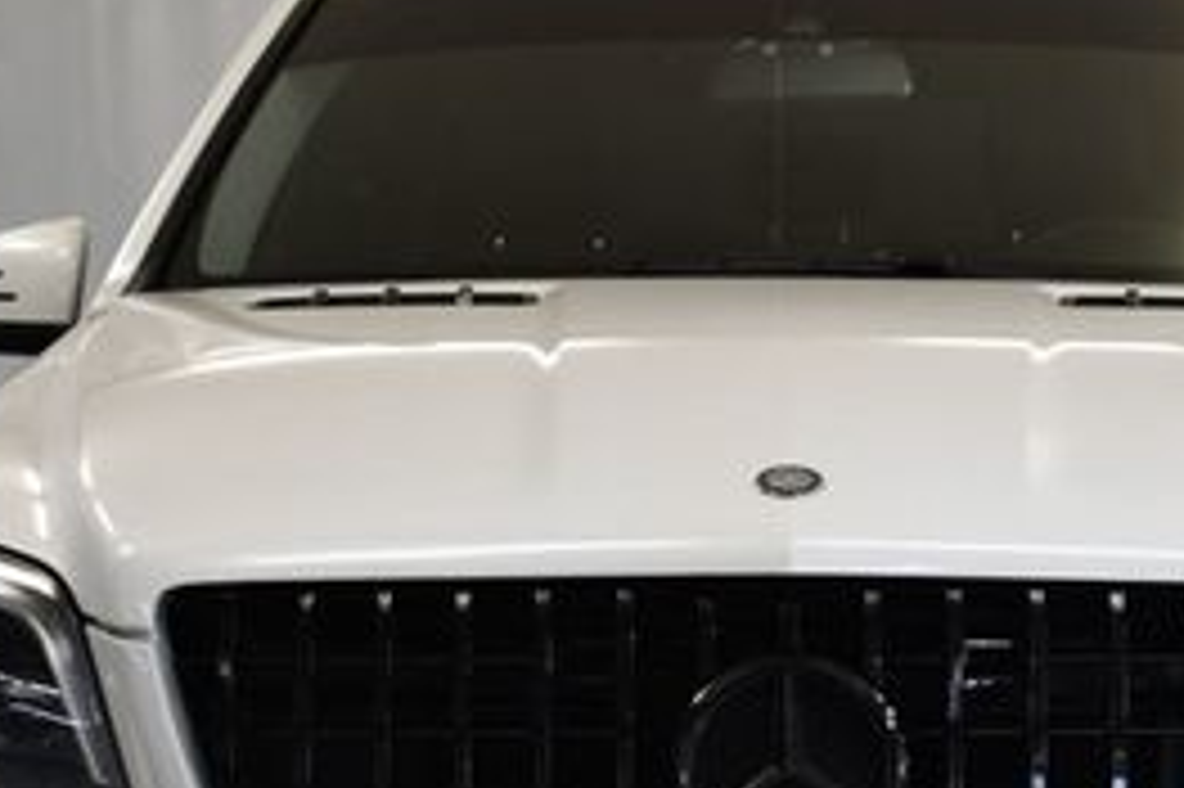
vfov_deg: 11.6
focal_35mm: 117
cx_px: 797
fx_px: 3845
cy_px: 698
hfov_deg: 17.5
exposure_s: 1/250
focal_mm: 32
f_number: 4.5
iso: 720
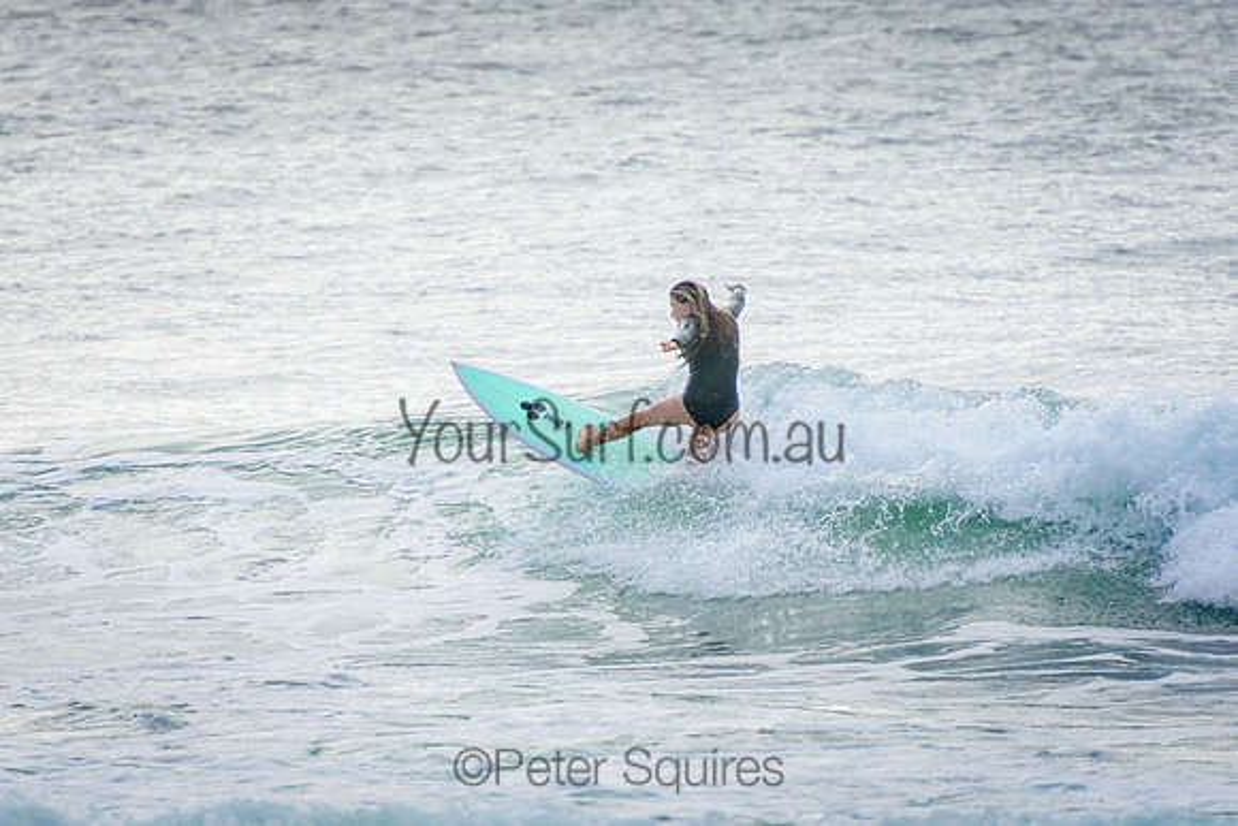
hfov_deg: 3.4
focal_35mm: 600
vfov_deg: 2.3
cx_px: 619
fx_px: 20637
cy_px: 413
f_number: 5.6
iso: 360
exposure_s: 1/2000
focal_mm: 400
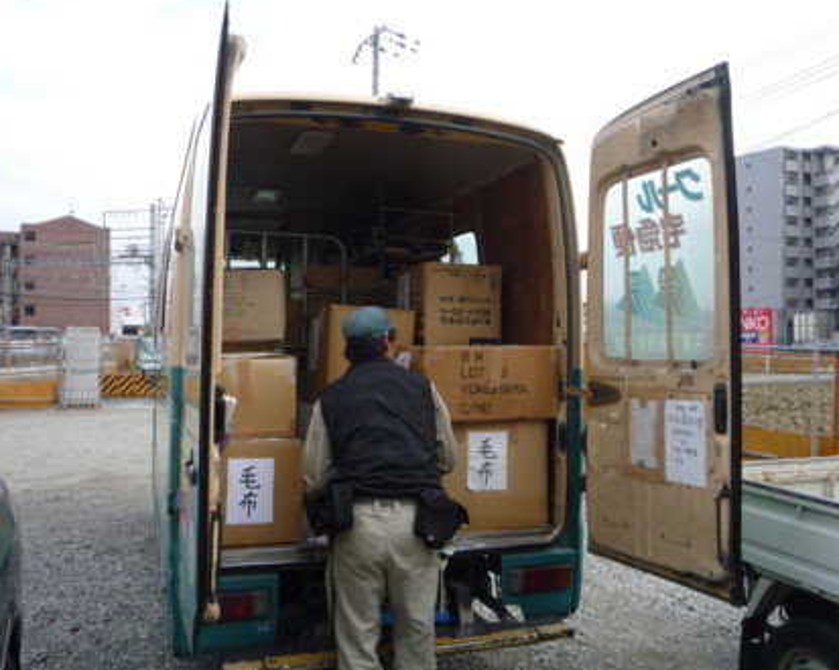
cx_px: 439
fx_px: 819
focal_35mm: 33
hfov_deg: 54.2
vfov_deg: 44.5
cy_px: 329
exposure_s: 1/200
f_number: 4
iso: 100
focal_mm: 5.3
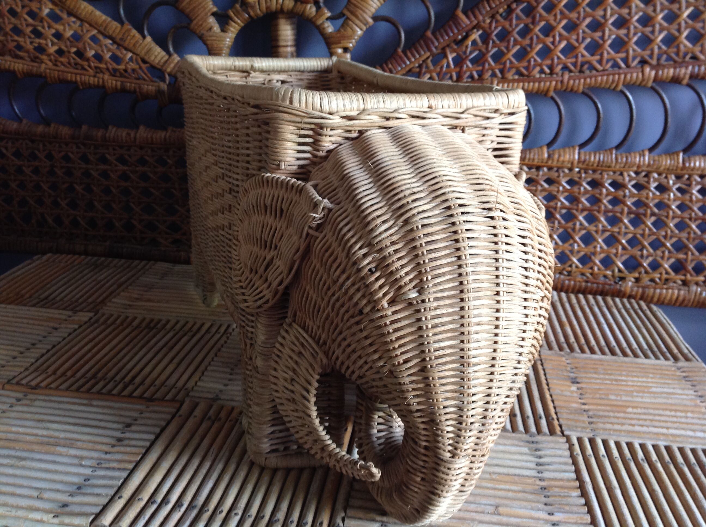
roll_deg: -1.7
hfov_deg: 52.7
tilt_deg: -16.9
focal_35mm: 35
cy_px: 264
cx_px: 353
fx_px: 713
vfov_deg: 40.6
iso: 125
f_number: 2.4
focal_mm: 4.28
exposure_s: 1/15
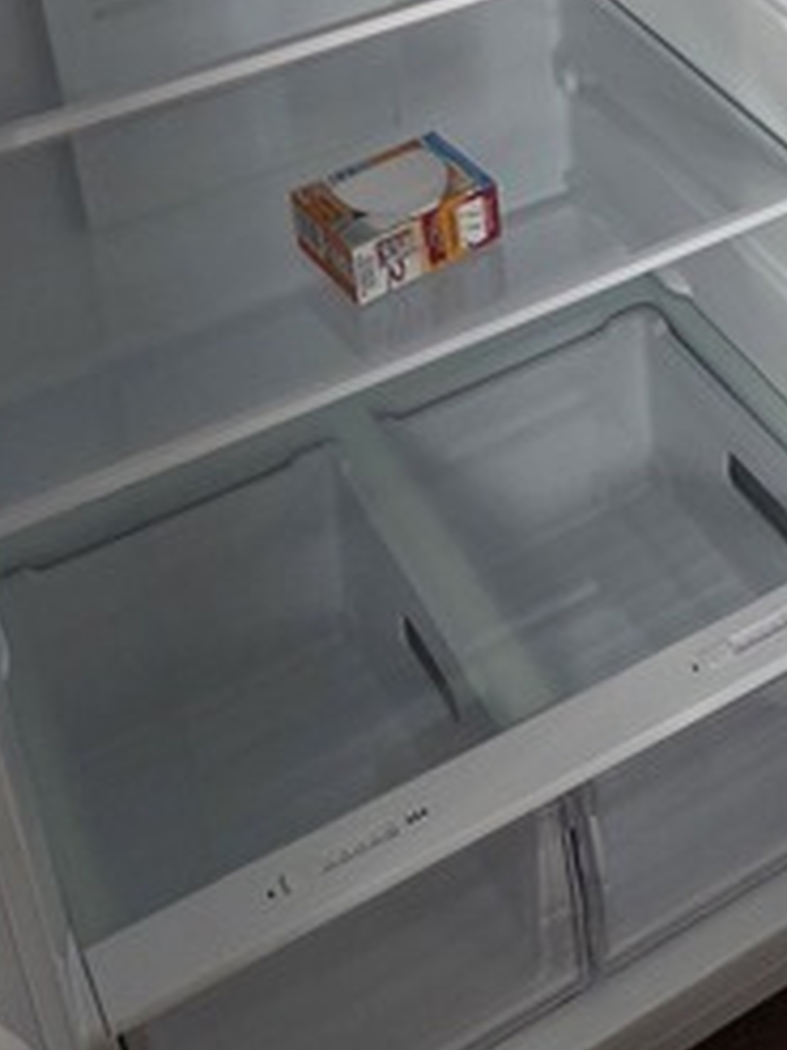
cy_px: -147
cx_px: 736
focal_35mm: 62
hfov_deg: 22.9
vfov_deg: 28.0
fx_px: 1881
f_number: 1.8
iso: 400
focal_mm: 5.4
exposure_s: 1/120
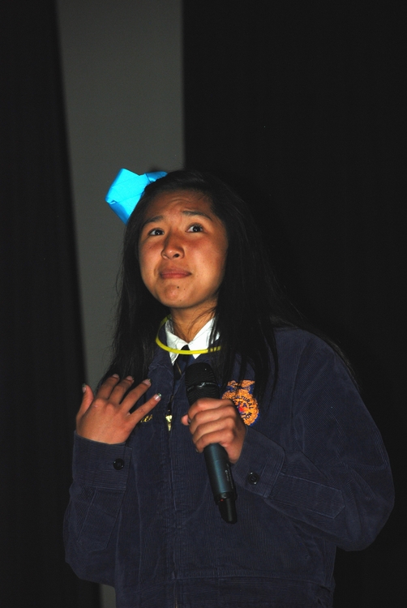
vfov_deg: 10.1
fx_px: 3424
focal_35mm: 202
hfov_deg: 6.8
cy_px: 304
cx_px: 204
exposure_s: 1/60
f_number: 5.6
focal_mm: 135
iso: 220
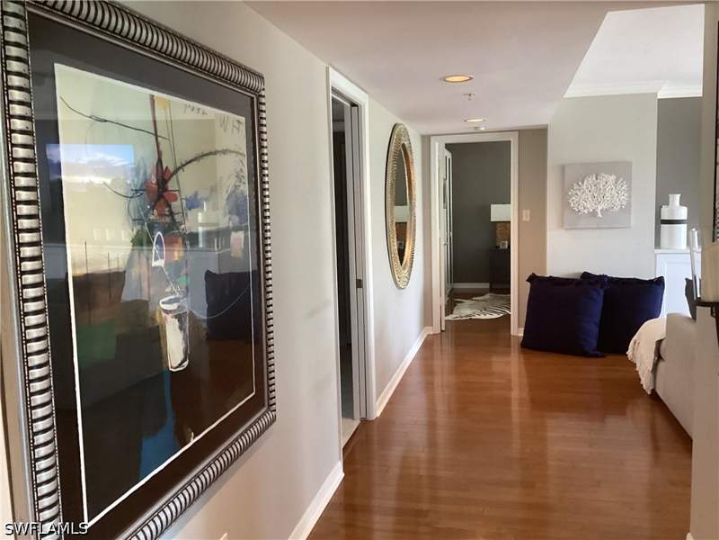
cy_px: 270
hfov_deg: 58.4
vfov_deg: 45.4
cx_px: 360
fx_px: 644
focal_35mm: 31
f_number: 2.4
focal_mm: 3.3
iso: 320
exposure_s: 1/40
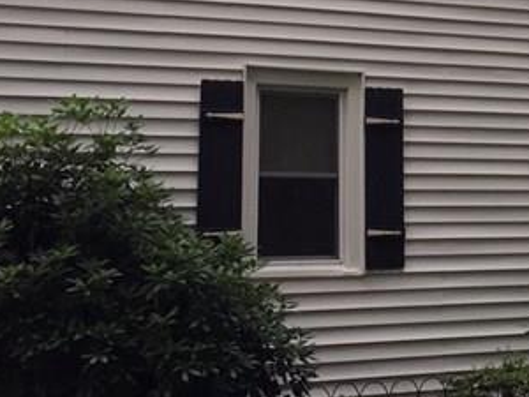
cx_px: 527
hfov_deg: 19.3
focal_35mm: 99
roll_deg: +0.5
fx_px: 1513
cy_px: -55
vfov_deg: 14.5
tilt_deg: +13.4
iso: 32
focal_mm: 4.15
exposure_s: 1/60
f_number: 2.2
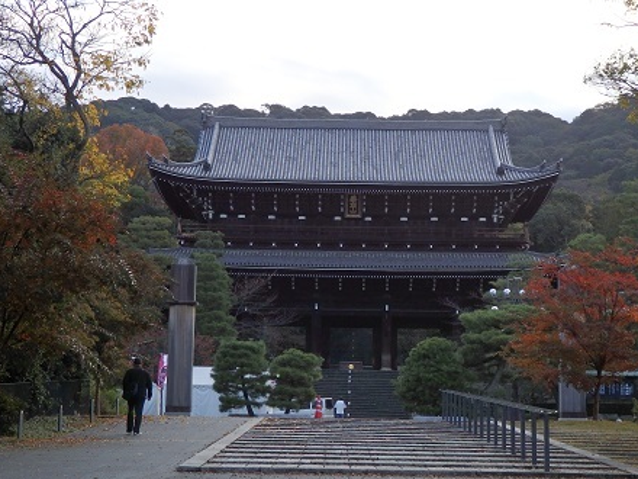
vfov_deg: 19.6
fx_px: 1382
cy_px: 226
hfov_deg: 26.0
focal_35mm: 75
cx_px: 345
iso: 125
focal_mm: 11.9
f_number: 4.4
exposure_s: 1/320
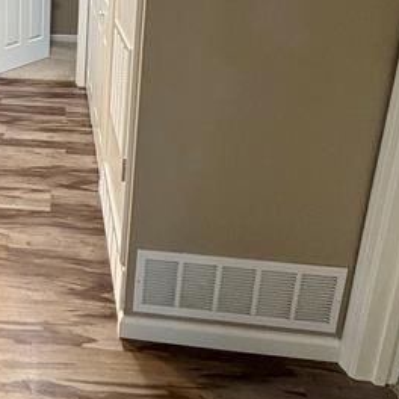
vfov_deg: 41.5
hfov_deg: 40.7
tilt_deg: -13.8
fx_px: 469
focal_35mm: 36
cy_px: 23
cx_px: 8
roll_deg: +0.0
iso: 320
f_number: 2.2
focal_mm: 2.22
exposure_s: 1/60
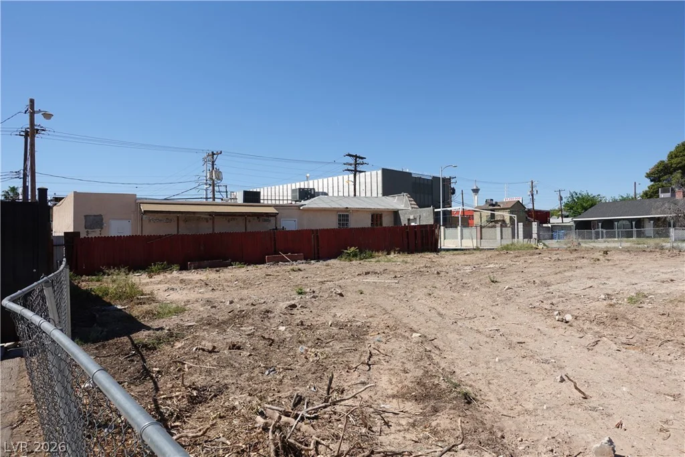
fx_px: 457
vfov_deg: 53.1
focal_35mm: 24
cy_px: 228
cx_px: 342
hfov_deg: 73.7
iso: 125
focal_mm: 9.4
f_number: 5.6
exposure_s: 1/800
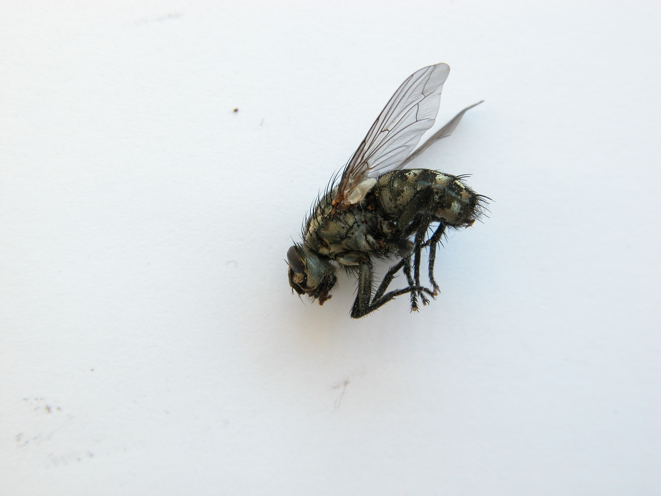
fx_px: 2043
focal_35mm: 107
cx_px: 330
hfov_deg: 18.4
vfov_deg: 13.8
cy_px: 248
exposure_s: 1/23.4
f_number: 6.6
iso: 100
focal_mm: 27.3
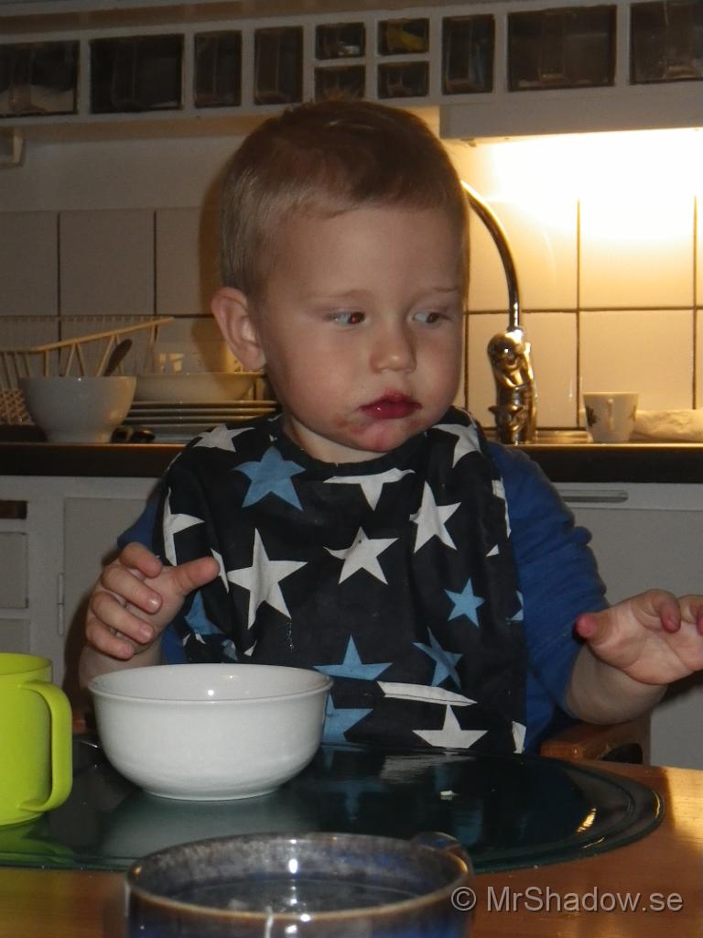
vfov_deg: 25.3
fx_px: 2085
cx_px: 352
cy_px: 469
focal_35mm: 77
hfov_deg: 19.1
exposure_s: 1/100
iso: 400
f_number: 4.8
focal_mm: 13.7
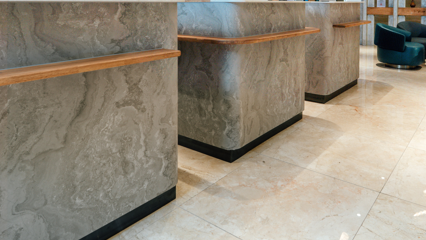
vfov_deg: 36.8
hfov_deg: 66.0
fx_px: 328
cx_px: 223
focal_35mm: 29
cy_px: 11
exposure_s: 1/50
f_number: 8
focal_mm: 14
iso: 100
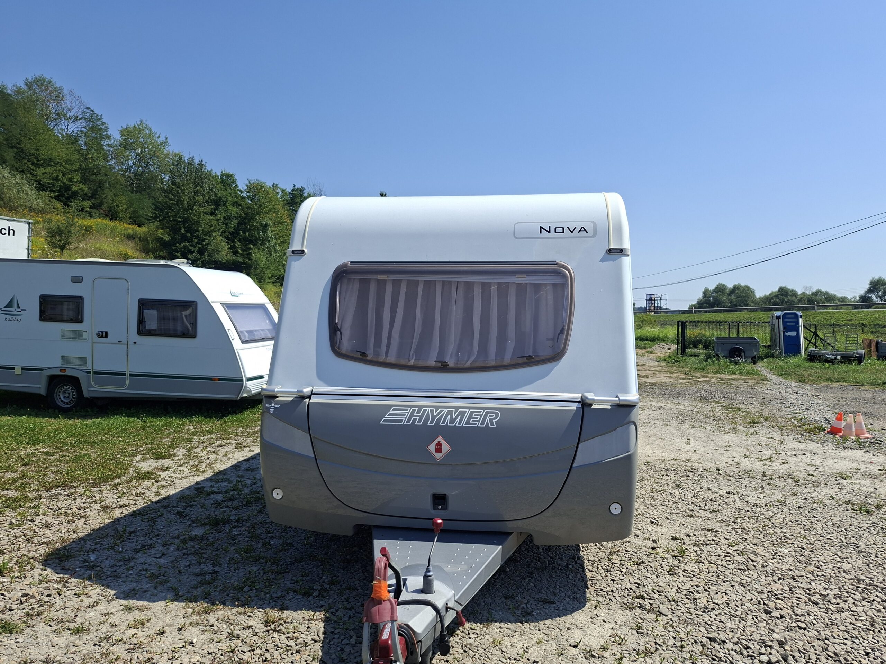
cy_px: 332
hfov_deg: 73.9
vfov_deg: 58.9
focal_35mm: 23
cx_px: 443
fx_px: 589
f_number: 1.8
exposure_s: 1/1894
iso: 40
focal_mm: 5.54
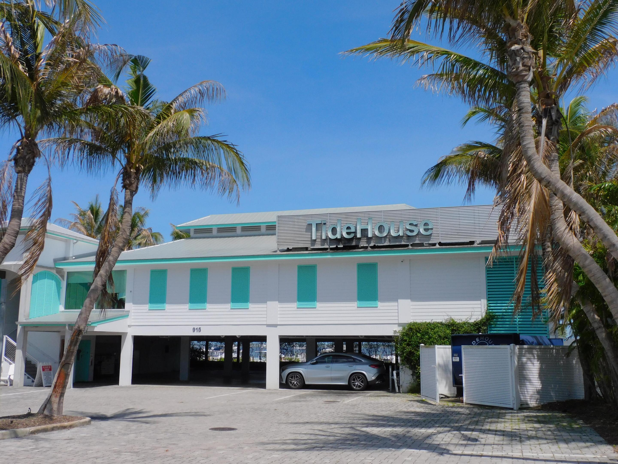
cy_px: 232
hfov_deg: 52.6
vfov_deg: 40.7
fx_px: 625
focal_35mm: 35
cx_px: 309
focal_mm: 6.3
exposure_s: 1/1600
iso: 125
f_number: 4.2
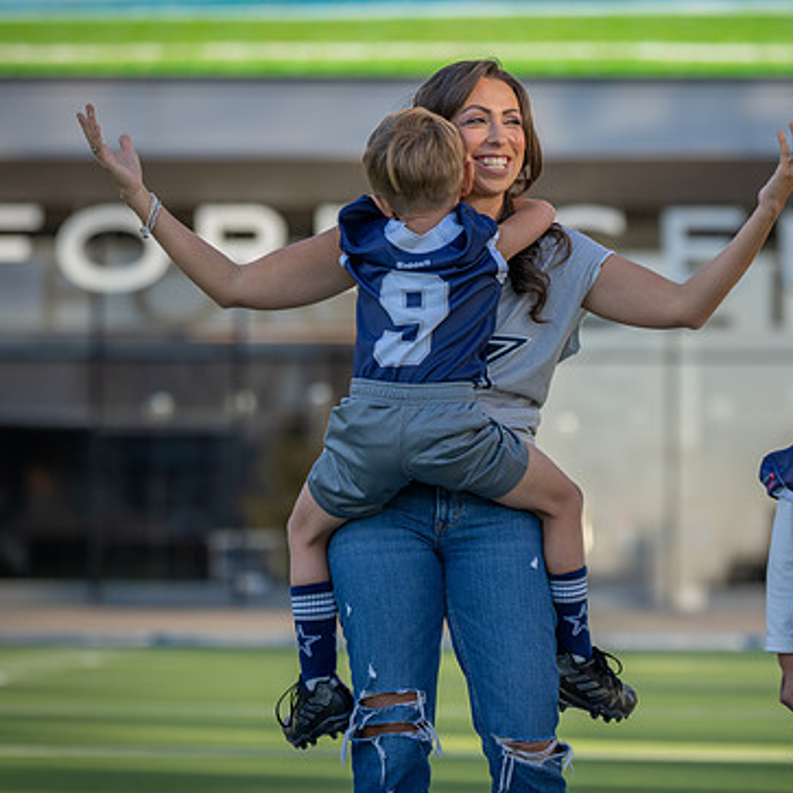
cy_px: 347
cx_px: 475
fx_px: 4950
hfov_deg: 9.2
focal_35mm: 191
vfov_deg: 9.2
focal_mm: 115
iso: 100
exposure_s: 1/500
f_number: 2.8
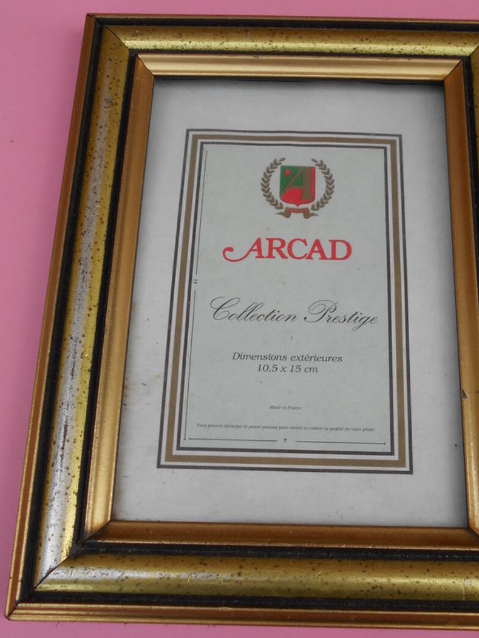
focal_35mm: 38
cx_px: 286
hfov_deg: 37.6
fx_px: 701
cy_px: 347
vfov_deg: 48.9
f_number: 3.4
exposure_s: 1/250
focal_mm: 5.1
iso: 80
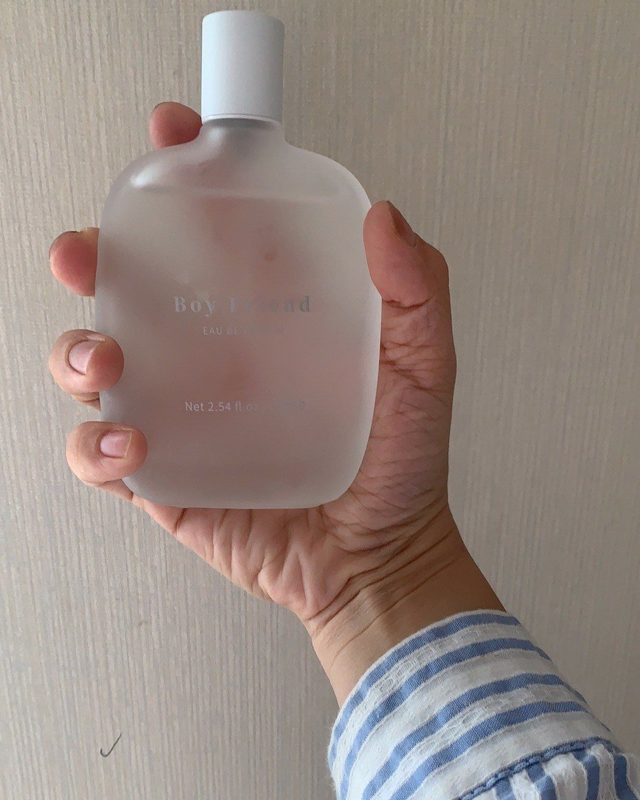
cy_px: 374
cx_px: 325
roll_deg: -1.8
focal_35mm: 32
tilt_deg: -22.9
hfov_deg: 45.8
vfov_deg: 55.6
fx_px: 758
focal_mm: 4.25
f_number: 1.8
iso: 50
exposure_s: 1/60
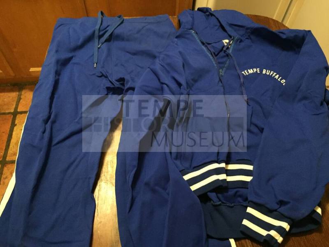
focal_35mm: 29
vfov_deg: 48.2
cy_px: 124
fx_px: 276
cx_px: 164
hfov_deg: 61.7
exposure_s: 1/15
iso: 320
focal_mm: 4.15
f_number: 2.2
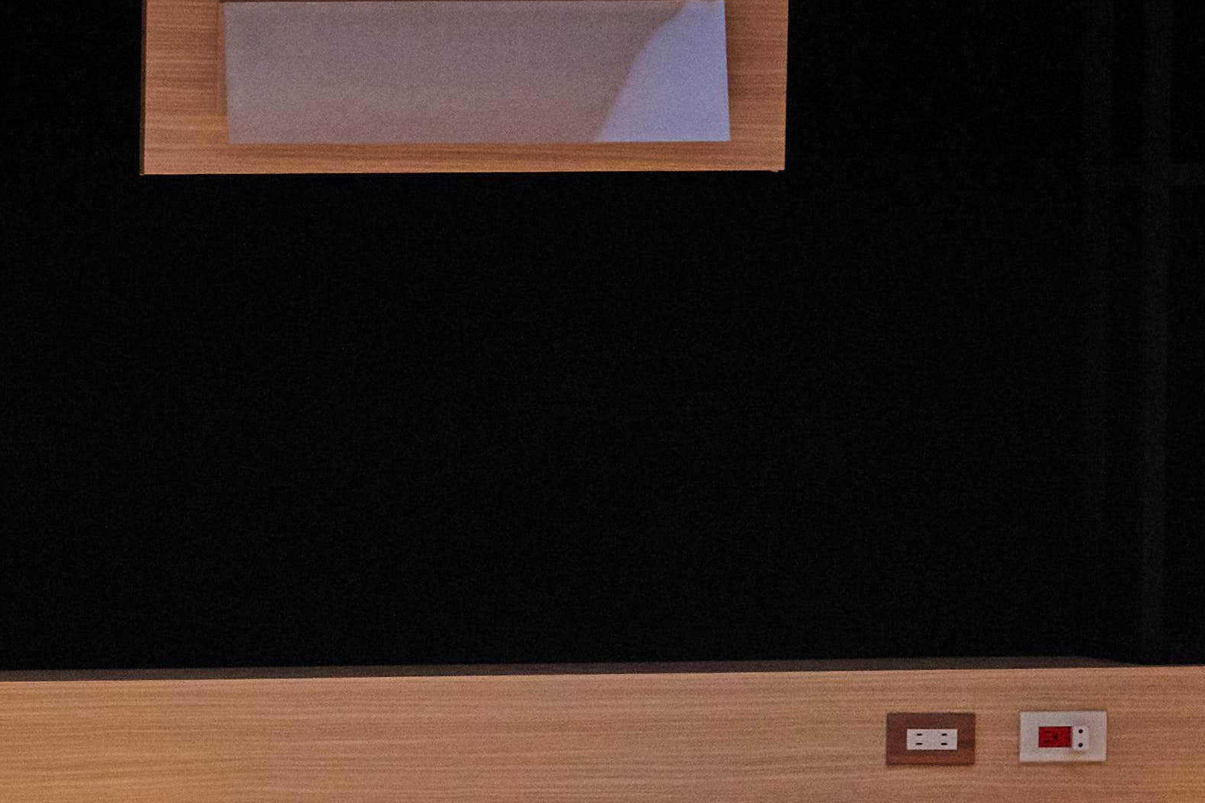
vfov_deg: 5.0
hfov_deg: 7.3
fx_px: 9238
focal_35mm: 276
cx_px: -891
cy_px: 1058
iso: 2000
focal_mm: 73
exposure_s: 1/640
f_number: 3.5
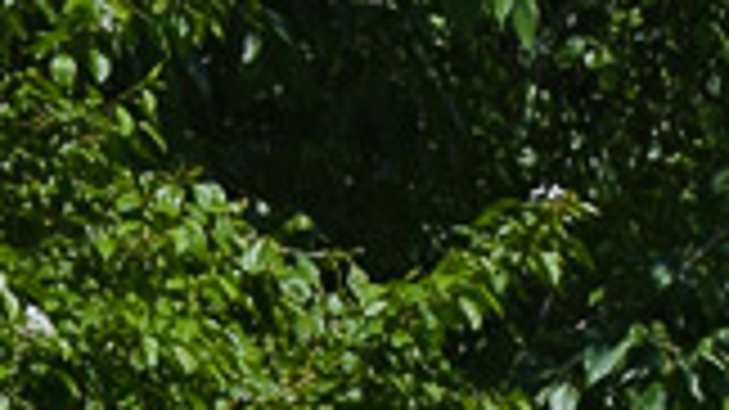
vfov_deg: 1.9
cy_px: 1631
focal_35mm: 640
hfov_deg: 3.4
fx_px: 12365
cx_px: 576
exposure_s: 1/1250
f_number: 7.1
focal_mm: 55
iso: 200
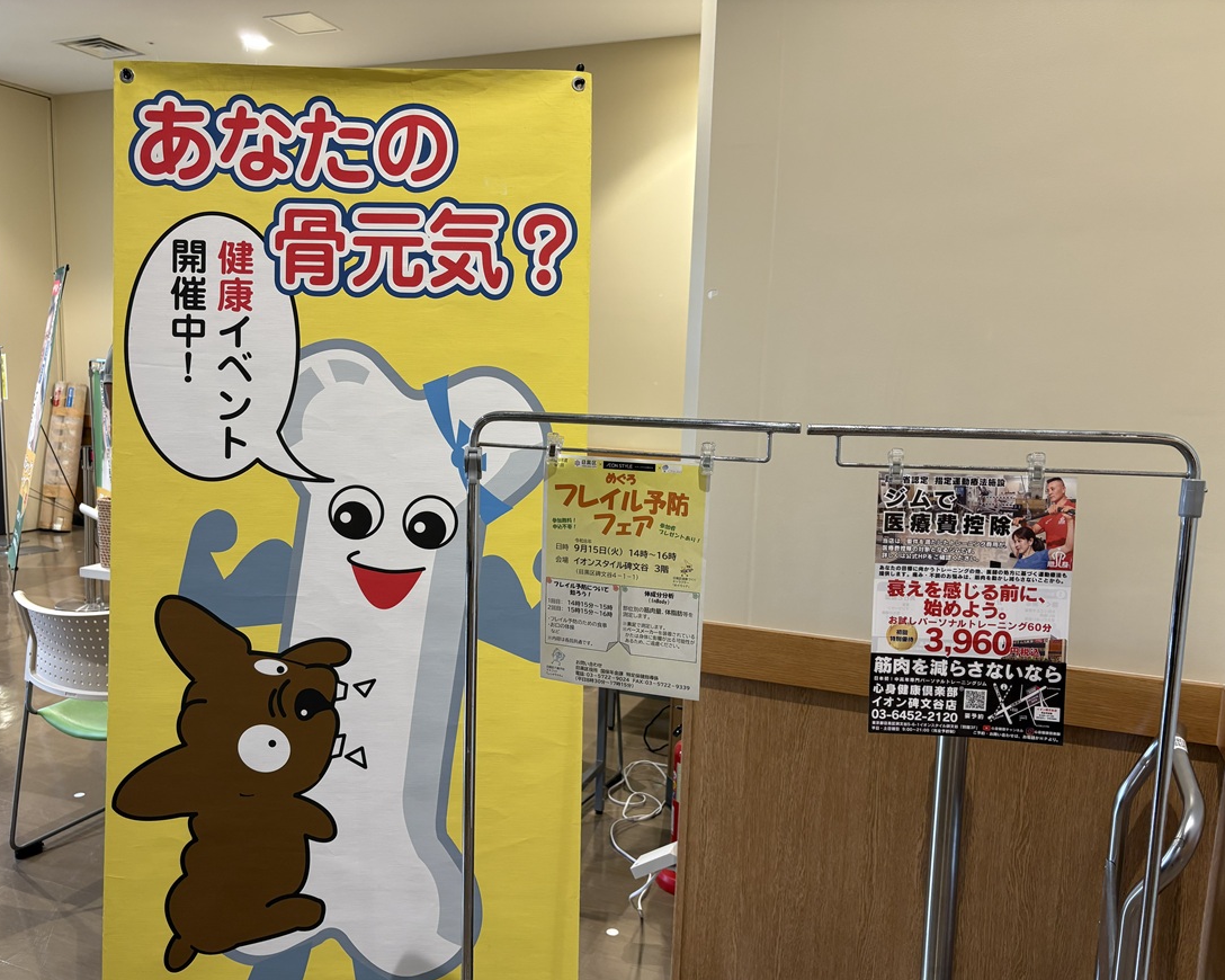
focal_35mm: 28
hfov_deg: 62.2
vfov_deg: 51.5
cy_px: 505
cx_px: 596
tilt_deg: -8.1
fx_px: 1015
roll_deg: -1.2
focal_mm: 5.96
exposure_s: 1/83
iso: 80
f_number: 1.6
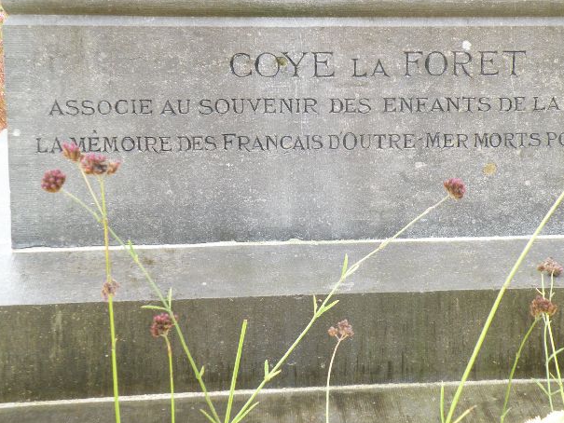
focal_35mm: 74
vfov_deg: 19.9
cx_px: 369
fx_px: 1206
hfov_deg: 26.2
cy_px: 159
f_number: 3.5
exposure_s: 1/30
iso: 100
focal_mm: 9.8
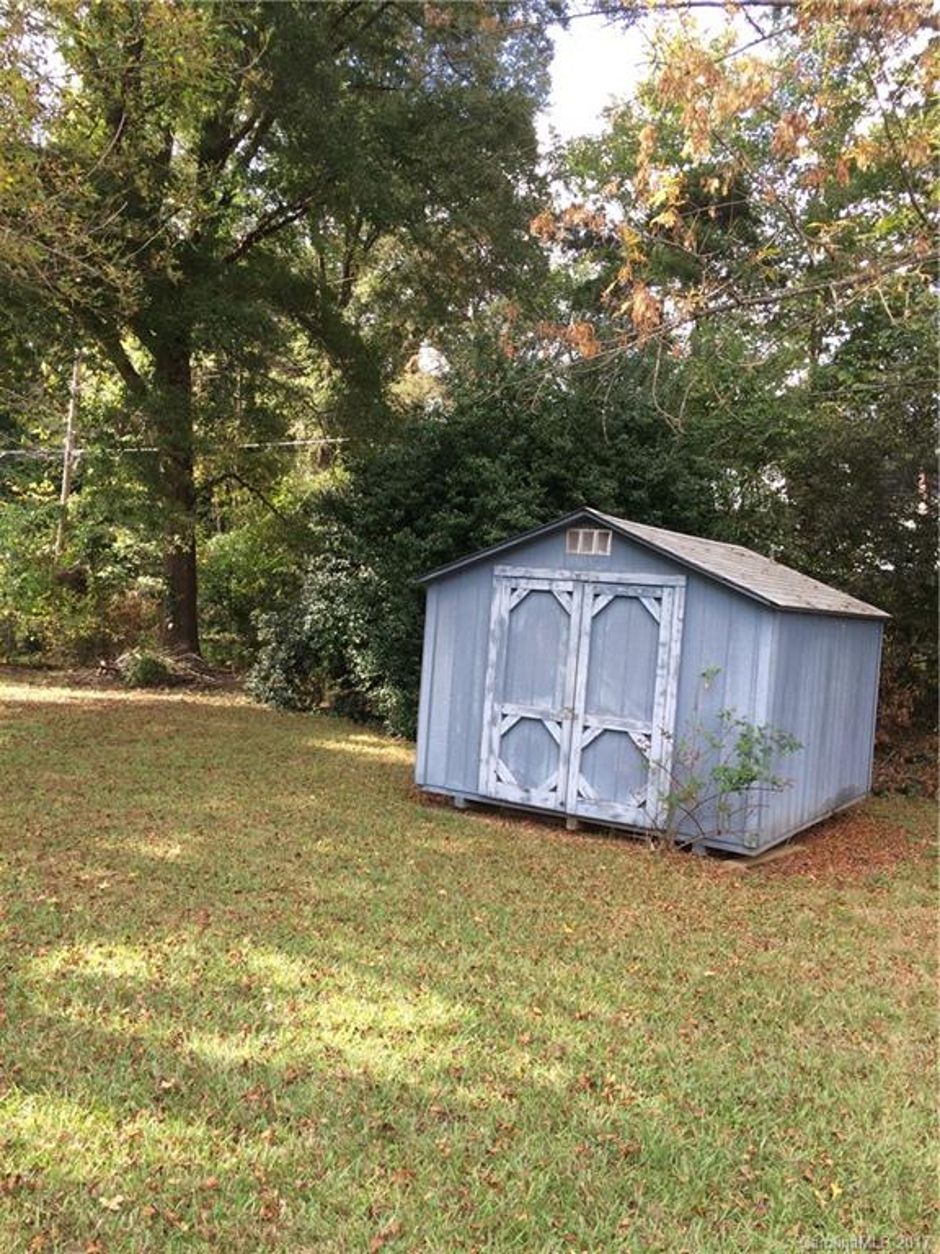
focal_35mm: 29
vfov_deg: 61.7
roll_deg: -3.6
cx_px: 470
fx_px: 1050
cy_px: 627
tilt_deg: -1.3
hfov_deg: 48.2
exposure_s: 1/125
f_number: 2.2
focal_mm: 4.15
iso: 32
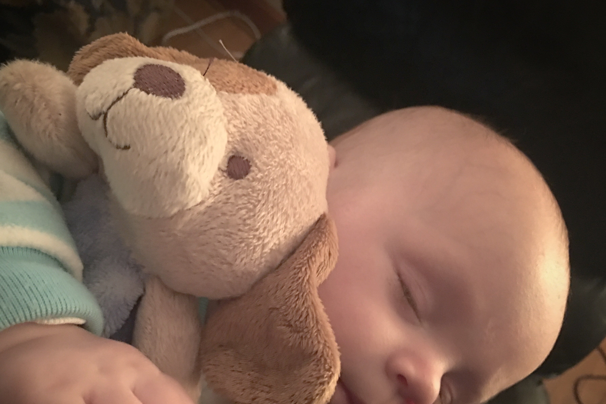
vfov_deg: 38.8
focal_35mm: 34
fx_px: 572
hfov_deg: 55.7
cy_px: 232
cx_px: 267
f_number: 2.2
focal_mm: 4.15
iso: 100
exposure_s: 1/4
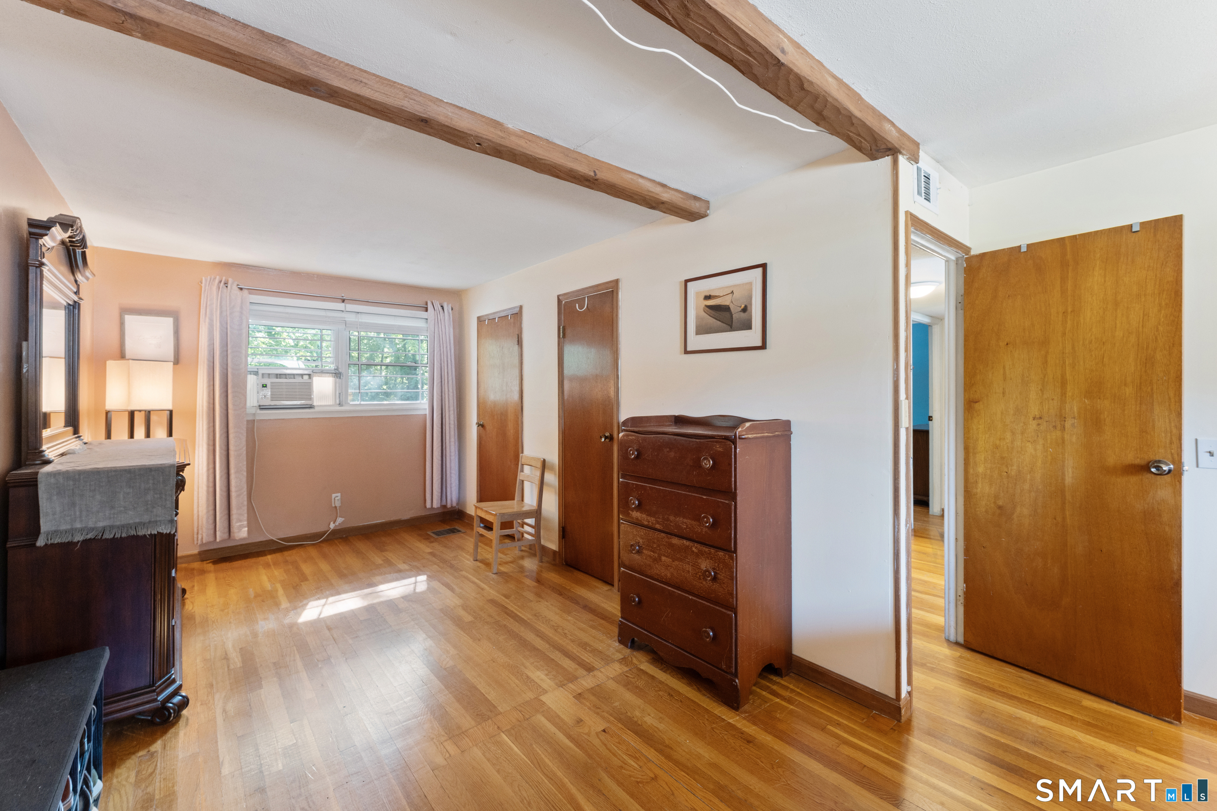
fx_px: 473
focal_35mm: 14
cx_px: 608
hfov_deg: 104.3
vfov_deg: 81.2
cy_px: 406
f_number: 8
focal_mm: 14
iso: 800
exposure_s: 1/1.25
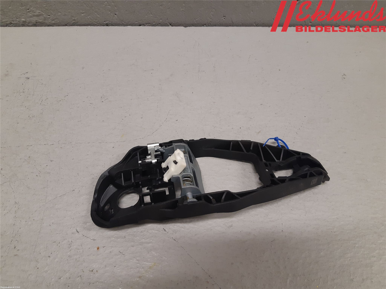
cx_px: 193
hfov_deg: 67.3
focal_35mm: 26
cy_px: 144
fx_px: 290
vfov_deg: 53.1
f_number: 1.7
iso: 100
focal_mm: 3.93
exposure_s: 1/50
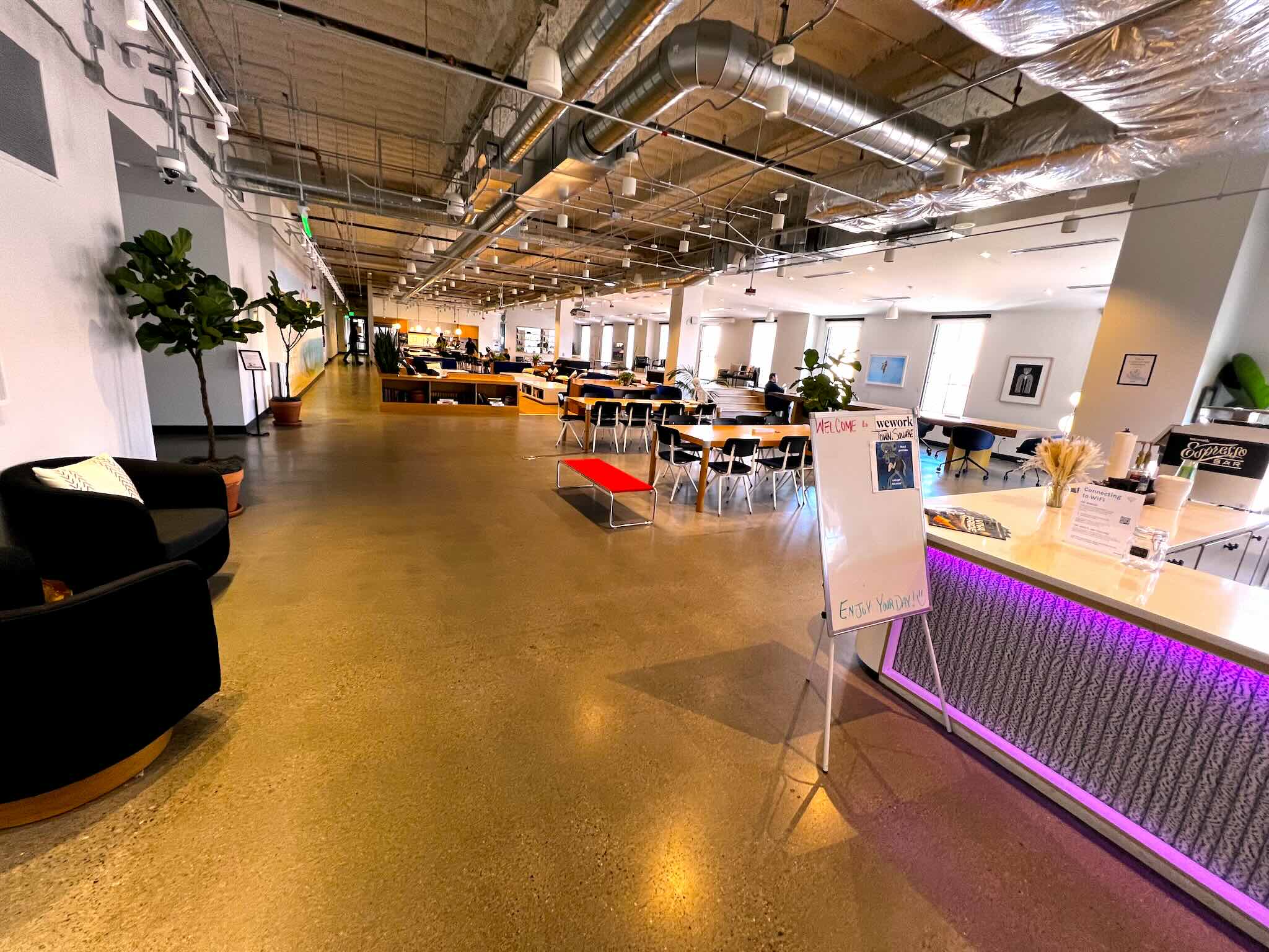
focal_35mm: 13
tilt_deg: -13.8
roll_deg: -4.4
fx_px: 477
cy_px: 476
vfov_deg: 89.9
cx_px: 634
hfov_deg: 106.2
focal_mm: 1.57
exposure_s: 1/60
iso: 160
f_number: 1.8
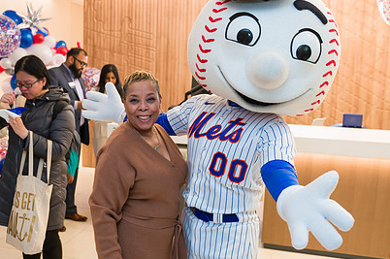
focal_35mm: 39
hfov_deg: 49.5
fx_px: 422
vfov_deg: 34.1
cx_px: 177
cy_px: 117
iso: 400
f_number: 4
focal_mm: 27
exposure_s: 1/200
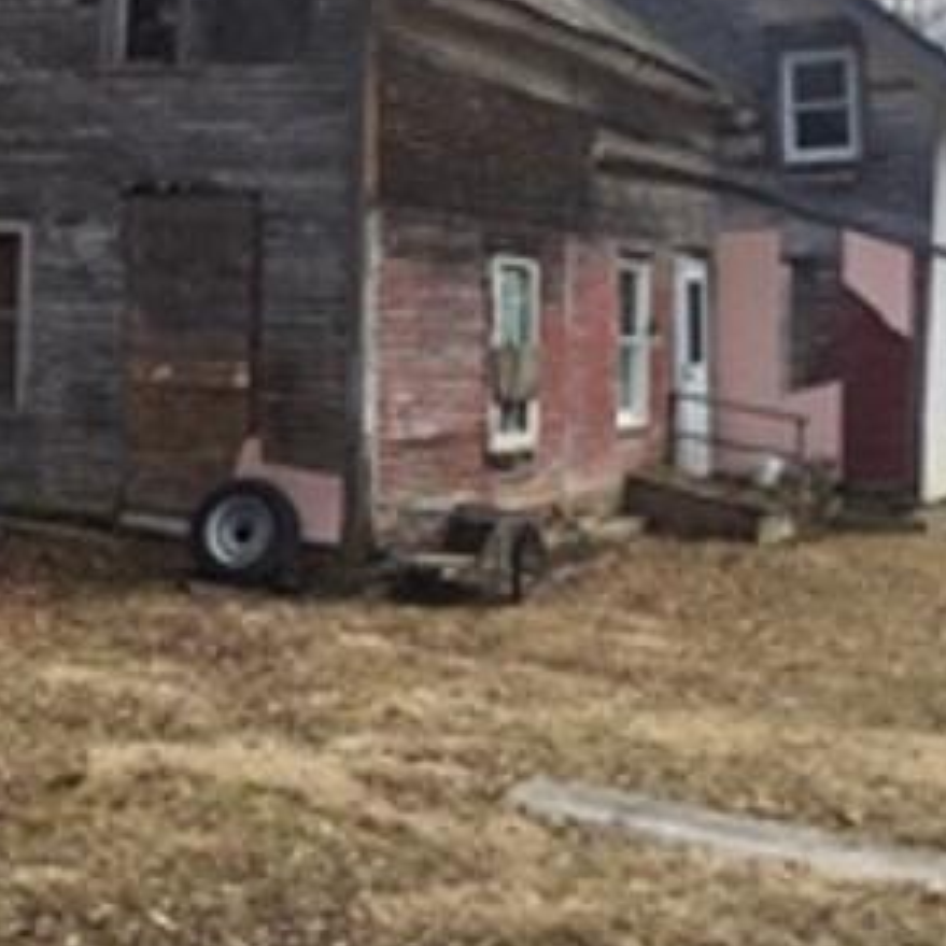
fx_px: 1731
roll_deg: -0.9
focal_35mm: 56
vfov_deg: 30.3
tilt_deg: +1.6
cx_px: 190
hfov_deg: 29.9
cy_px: 310
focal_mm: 4.15
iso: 32
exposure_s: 1/359
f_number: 2.2
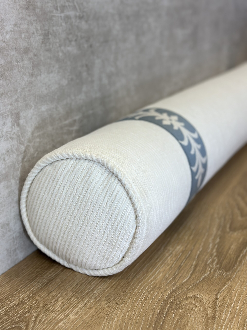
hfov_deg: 30.3
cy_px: 165
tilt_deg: -17.5
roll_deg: +0.9
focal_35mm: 48
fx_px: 457
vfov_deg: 39.7
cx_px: 124
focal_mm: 6.86
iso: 80
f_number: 1.78
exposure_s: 1/345
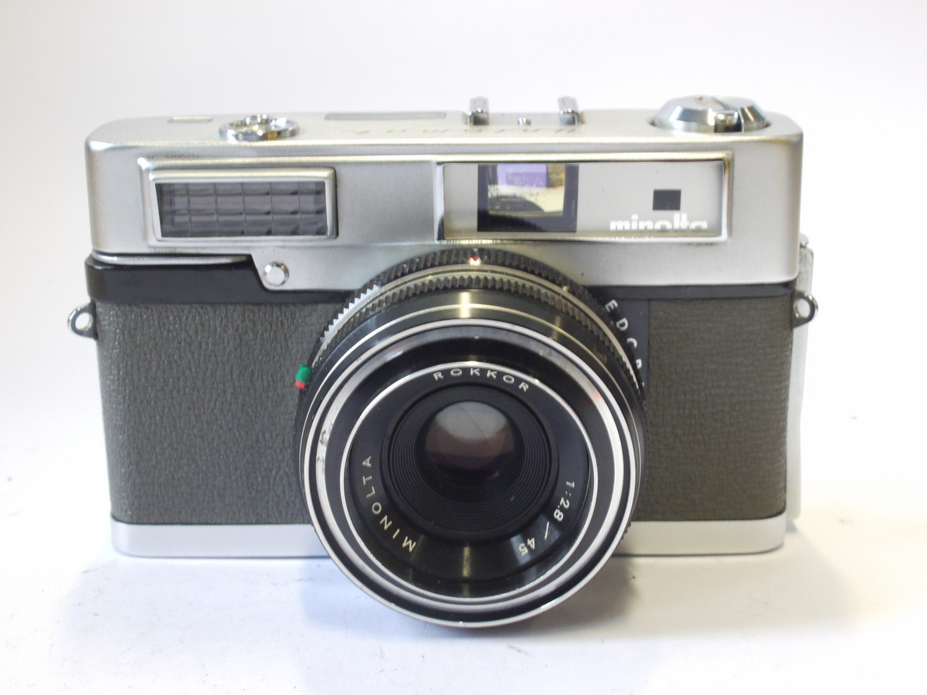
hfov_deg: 32.2
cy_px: 348
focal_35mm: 60
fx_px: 1607
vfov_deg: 24.4
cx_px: 464
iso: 800
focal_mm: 30
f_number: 10
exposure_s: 1/15
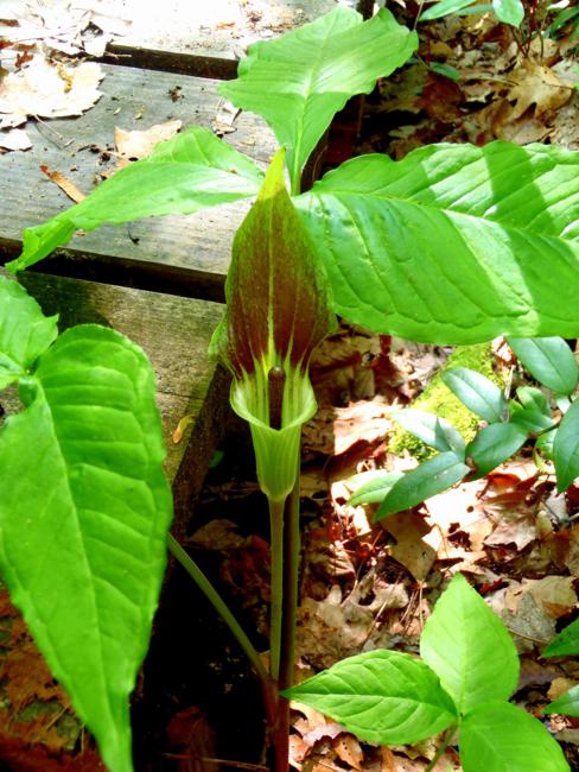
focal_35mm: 37
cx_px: 290
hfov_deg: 38.7
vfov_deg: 50.1
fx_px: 825
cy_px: 386
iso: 200
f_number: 4.7
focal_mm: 6.64
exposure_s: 1/10
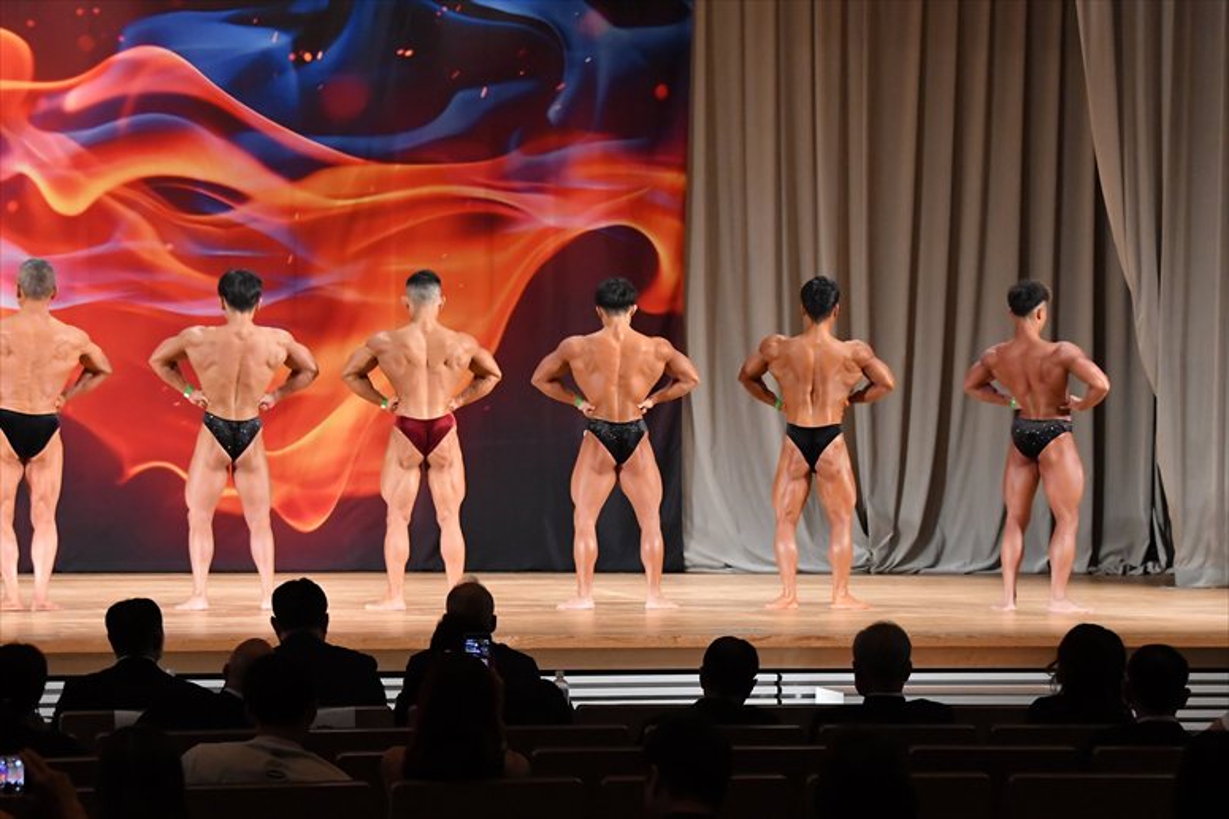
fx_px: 4197
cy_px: 410
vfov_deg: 11.1
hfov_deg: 16.7
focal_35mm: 123
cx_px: 614
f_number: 5.6
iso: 5600
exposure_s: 1/400
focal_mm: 82
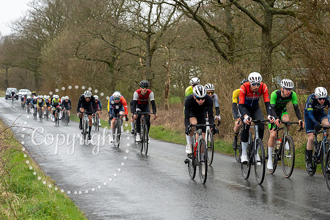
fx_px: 1130
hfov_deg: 16.5
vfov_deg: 11.1
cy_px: 133
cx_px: 251
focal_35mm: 123
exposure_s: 1/1000
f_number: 4
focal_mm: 70
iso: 800
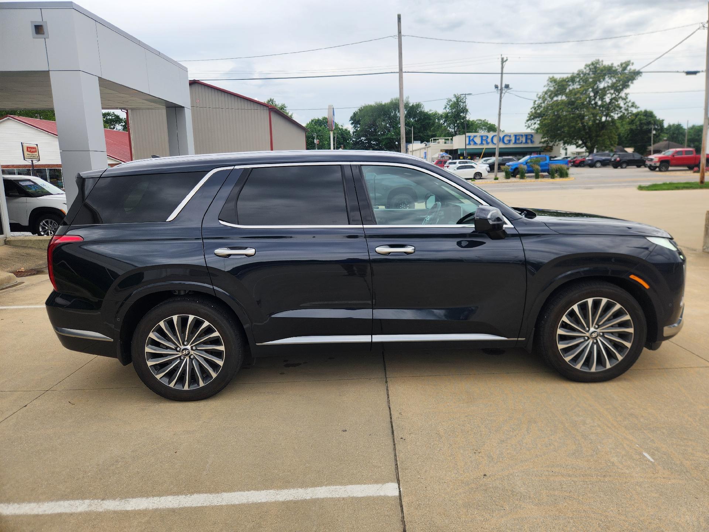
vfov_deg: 58.9
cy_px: 266
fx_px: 471
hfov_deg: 73.9
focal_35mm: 23
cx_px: 354
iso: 20
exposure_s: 1/622
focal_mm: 5.4
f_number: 1.8
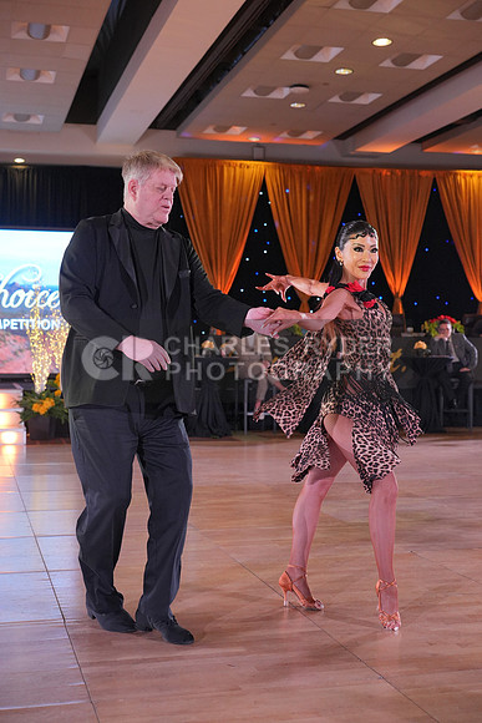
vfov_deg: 39.6
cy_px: 362
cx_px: 241
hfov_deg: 27.0
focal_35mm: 50
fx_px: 1003
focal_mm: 50
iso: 2000
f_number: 4
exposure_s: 1/400
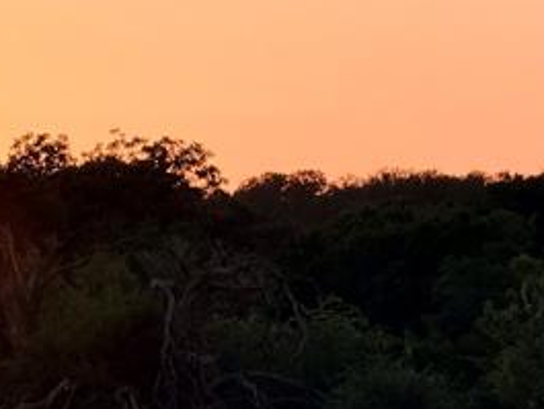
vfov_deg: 3.9
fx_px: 6069
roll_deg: -0.7
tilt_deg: +0.8
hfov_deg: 5.1
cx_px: -121
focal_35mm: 386
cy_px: 222
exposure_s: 1/638
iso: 40
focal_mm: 16.89
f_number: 2.8
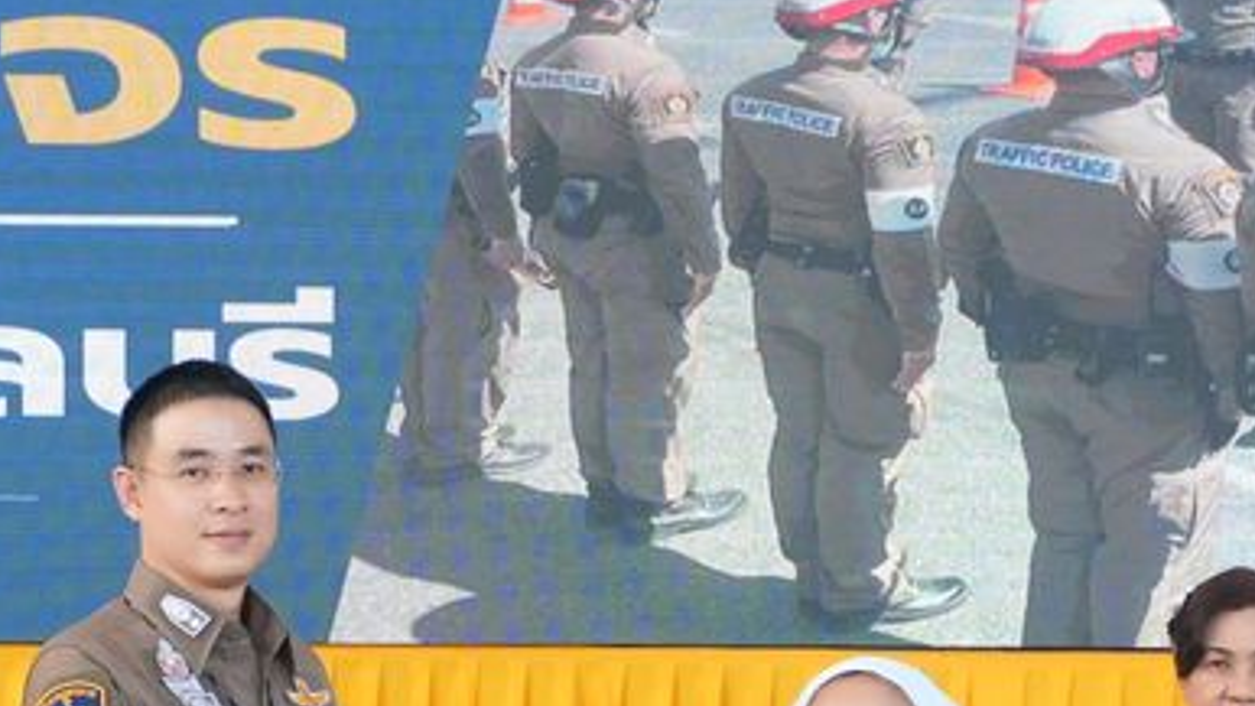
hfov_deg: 14.4
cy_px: 839
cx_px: 758
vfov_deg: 8.0
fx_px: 4972
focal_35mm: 149
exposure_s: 1/160
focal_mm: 35
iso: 1000
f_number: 5.6
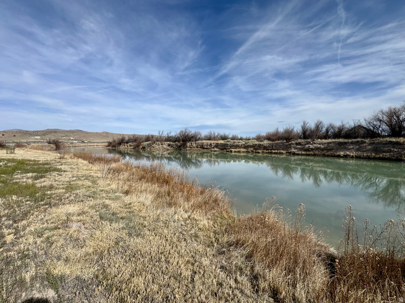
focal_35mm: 14
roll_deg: +0.8
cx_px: 202
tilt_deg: -4.1
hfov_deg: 102.1
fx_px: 164
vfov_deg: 85.7
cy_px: 152
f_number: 2.2
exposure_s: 1/2985
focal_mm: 2.22
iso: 50
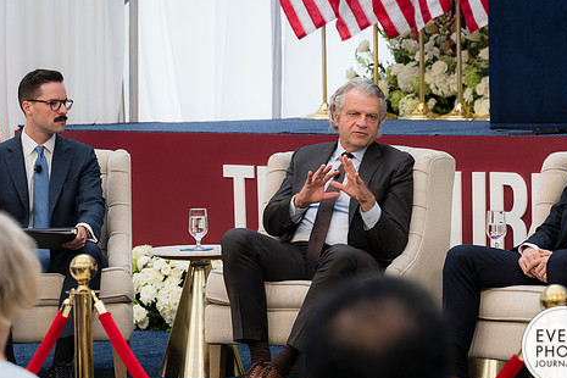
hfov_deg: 13.1
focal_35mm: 157
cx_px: 291
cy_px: 193
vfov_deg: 8.7
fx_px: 2473
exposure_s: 1/160
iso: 220
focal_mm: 84
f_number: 4
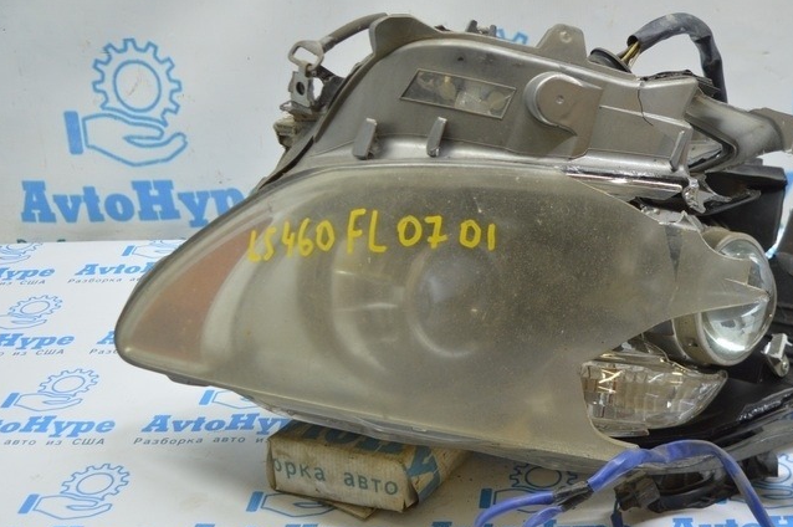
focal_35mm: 53
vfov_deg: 25.5
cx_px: 553
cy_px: 269
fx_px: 1166
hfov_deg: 37.0
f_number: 3.8
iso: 400
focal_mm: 22
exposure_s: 1/50
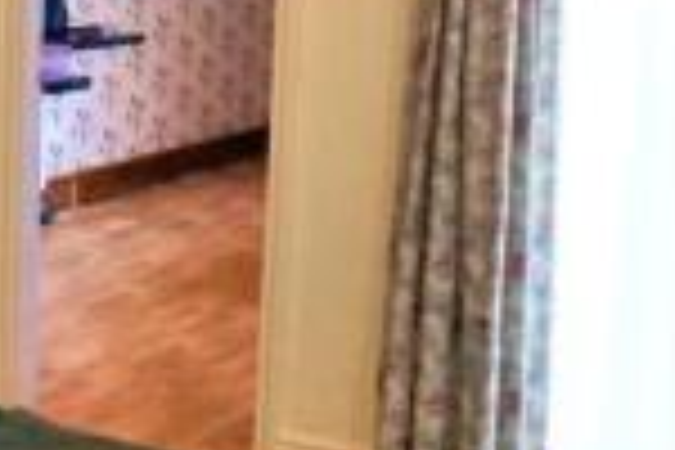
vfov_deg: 13.0
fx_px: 1969
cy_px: 128
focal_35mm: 105
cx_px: -122
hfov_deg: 18.5
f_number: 3.5
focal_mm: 16
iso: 1600
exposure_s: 1/160
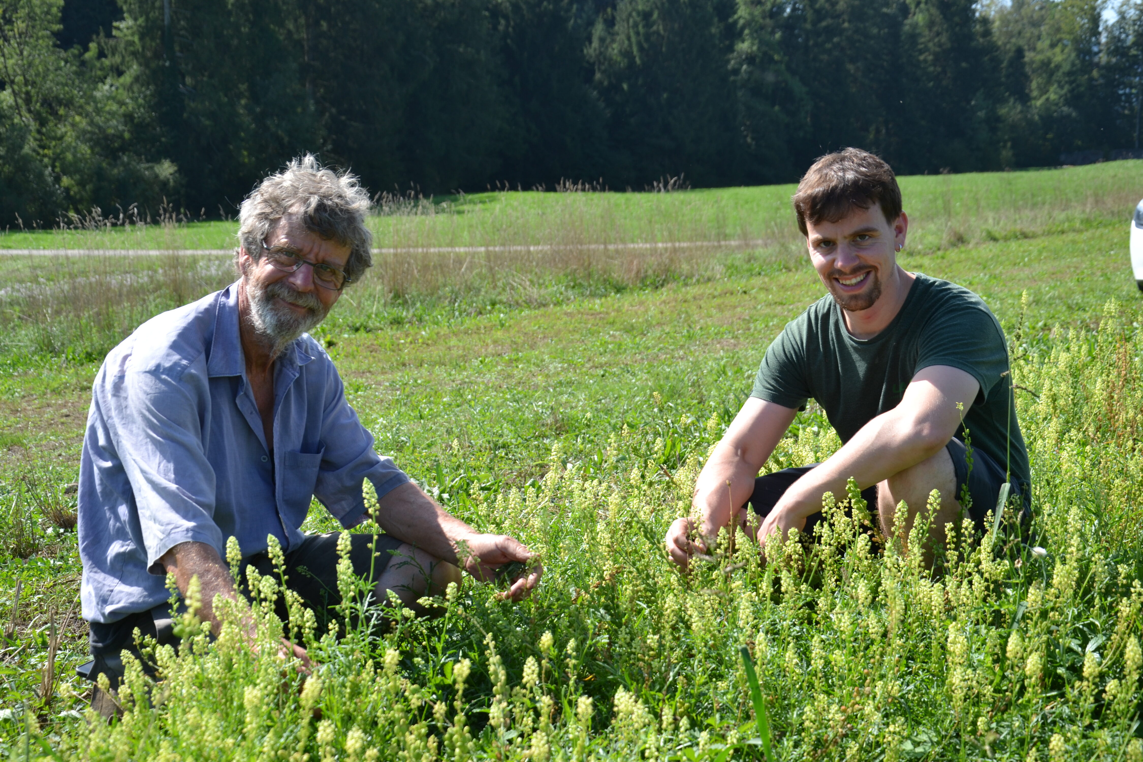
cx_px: 572
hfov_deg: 33.4
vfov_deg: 22.6
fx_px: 1905
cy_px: 381
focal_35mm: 60
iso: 100
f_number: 7.1
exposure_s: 1/200
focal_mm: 40
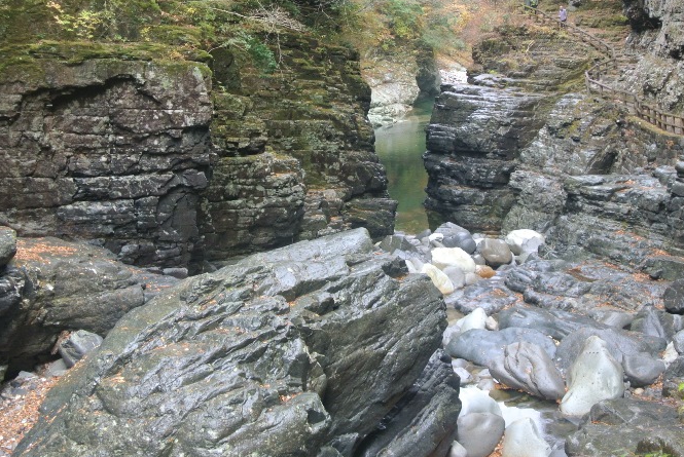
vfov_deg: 26.0
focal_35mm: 52
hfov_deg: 38.1
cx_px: 358
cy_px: 196
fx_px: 989
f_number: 4.5
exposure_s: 1/60
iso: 500
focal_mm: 16.9
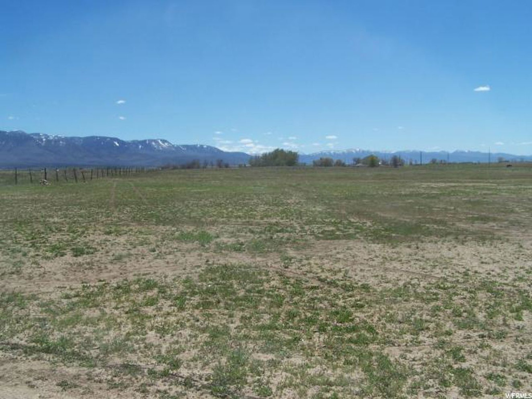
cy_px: 200
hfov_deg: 49.0
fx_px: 584
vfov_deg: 37.7
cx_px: 266
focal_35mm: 38
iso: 80
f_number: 5.6
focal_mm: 6.3
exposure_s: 1/750
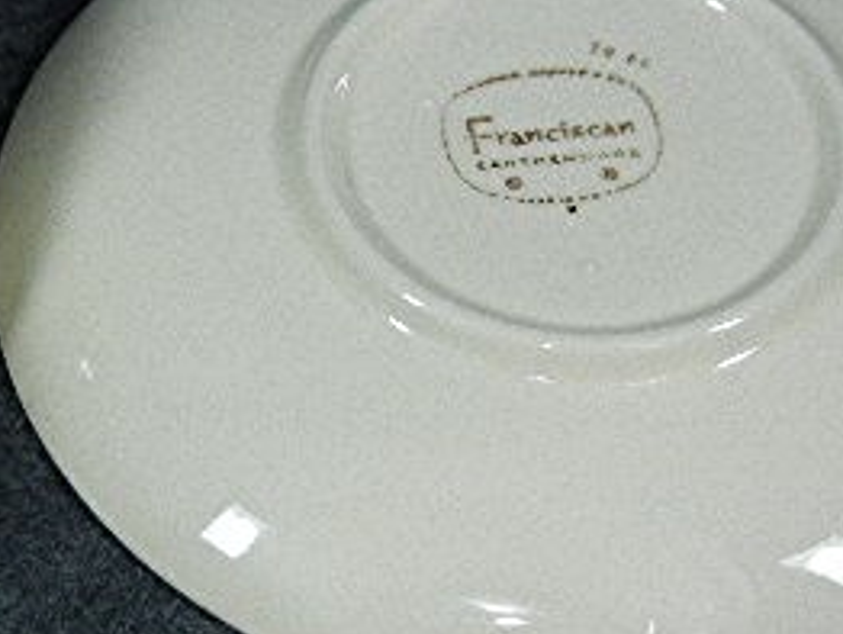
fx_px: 3510
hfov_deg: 13.6
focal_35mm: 144
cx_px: 177
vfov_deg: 10.3
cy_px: 228
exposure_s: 1/45.8
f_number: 4
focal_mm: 10.6
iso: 234
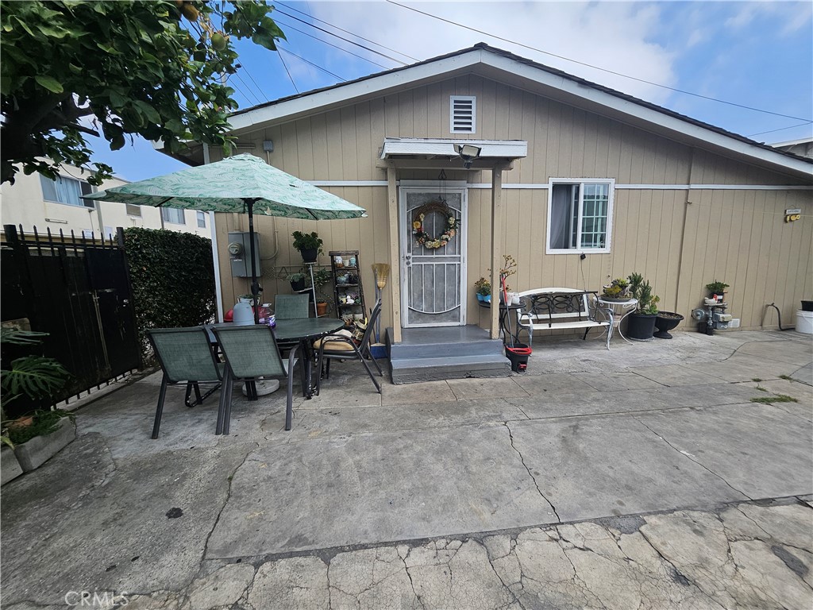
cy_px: 305
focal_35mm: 13
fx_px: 305
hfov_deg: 106.2
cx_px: 406
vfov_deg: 89.9
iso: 32
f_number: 2.2
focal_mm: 1.7
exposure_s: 1/1361
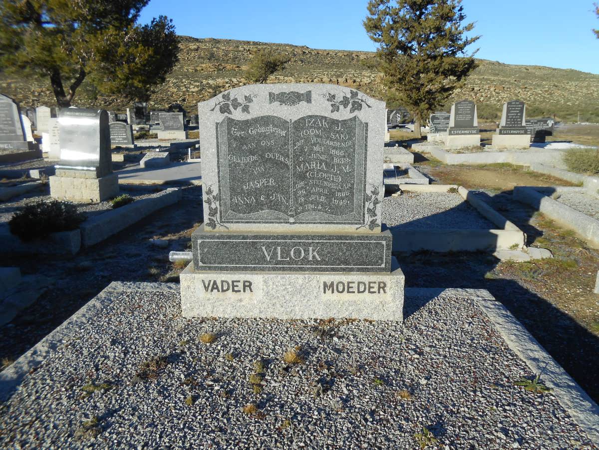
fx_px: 450
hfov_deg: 67.3
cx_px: 300
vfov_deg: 53.1
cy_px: 225
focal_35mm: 26
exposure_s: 1/800
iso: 80
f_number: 3.5
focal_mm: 4.6
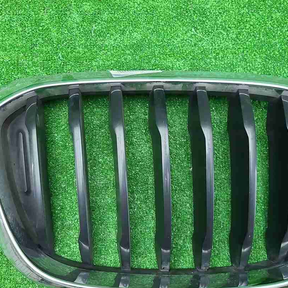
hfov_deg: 40.8
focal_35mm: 41
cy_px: 185
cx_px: 170
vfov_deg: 40.6
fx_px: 386
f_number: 1.8
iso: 348
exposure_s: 1/50
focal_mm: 5.4
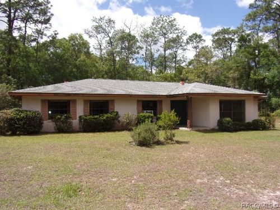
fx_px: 194
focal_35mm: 24
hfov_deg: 71.6
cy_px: 105
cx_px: 140
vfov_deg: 56.8
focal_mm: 4.3
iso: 80
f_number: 3.3
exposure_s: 1/1000
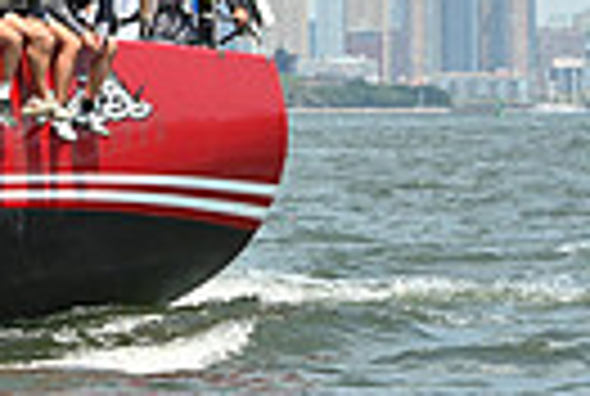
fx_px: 6899
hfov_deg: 4.8
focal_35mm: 420
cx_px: -698
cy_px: 20
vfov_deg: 3.3
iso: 320
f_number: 7.1
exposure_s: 1/1250
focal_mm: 95
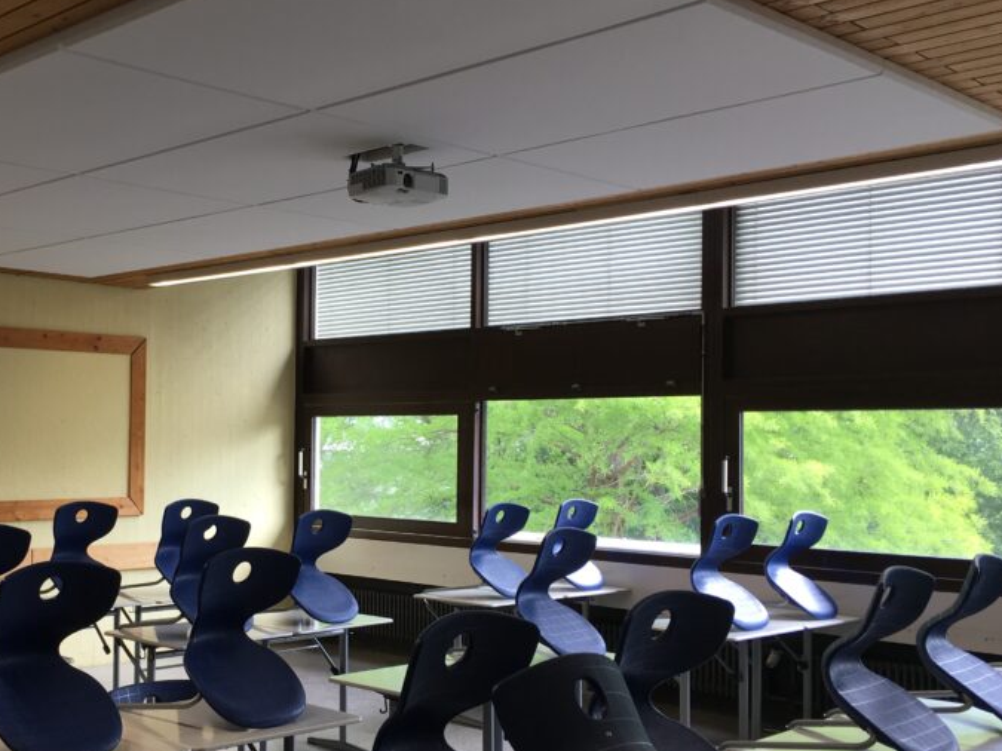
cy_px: 417
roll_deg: -0.9
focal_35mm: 44
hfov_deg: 42.1
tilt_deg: +1.7
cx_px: 298
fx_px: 1273
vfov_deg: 32.8
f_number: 2.2
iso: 32
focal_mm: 4.15
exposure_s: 1/50
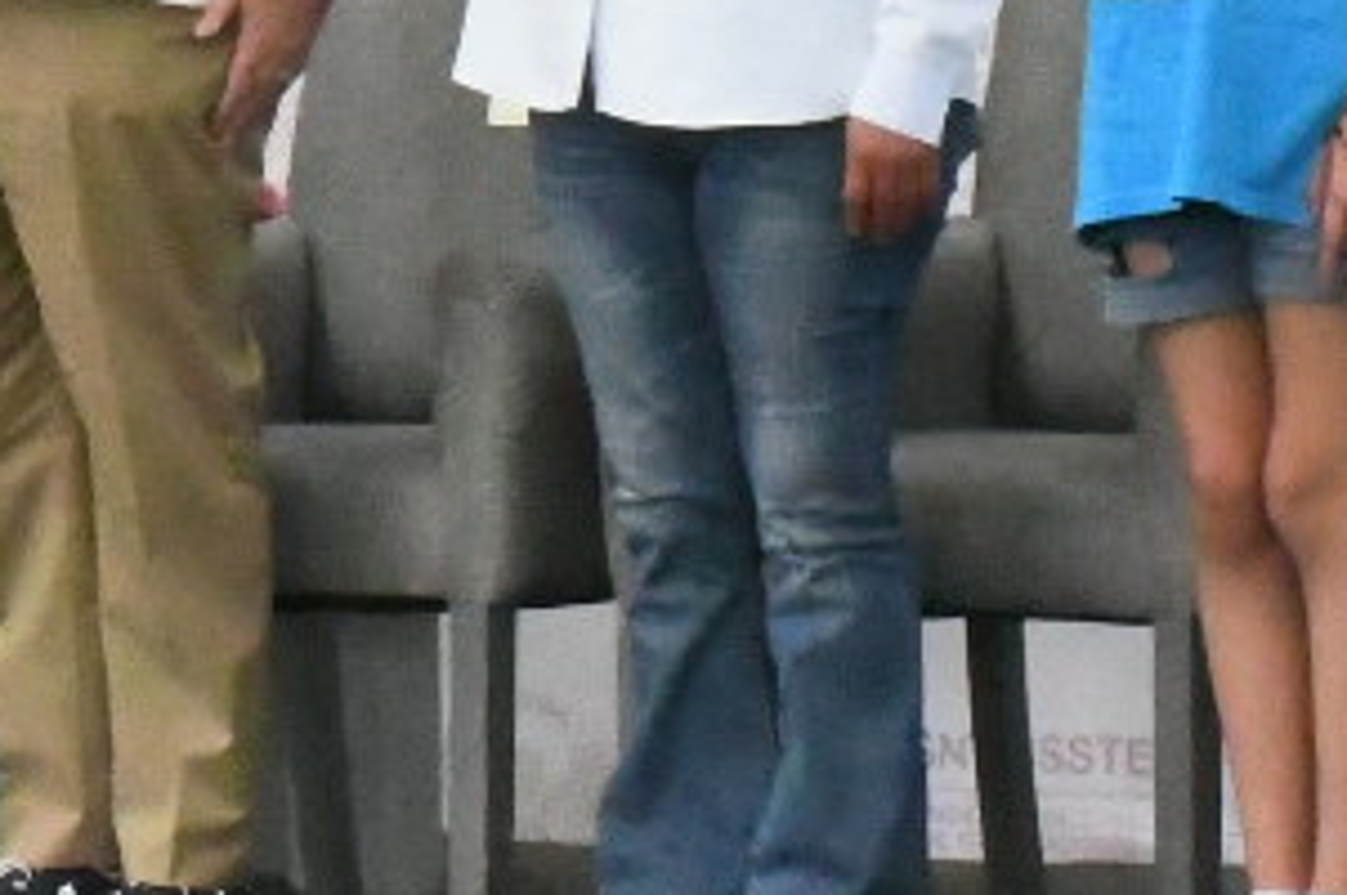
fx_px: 13493
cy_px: -215
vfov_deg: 3.8
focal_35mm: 361
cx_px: 18
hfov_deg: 5.7
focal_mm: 45
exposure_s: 1/200
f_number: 18
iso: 20000
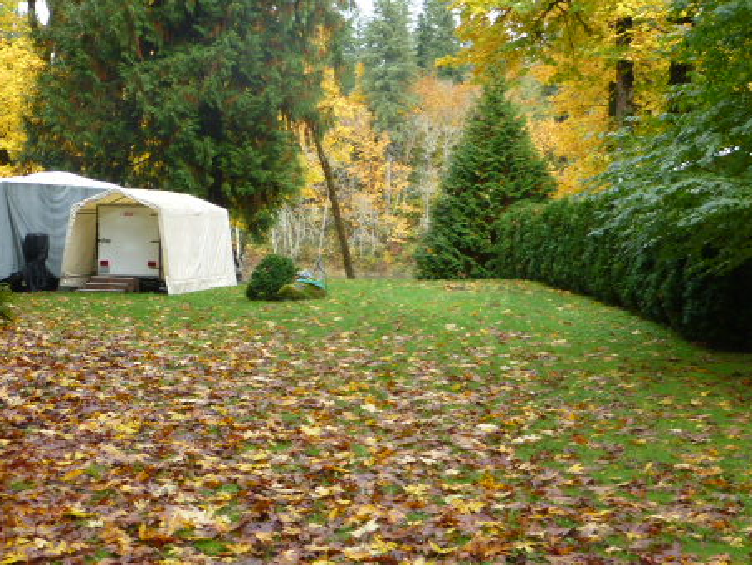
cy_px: 302
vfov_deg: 30.3
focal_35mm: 48
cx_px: 266
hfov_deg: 39.3
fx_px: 1043
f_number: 3.7
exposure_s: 1/80
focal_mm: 6.1
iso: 100
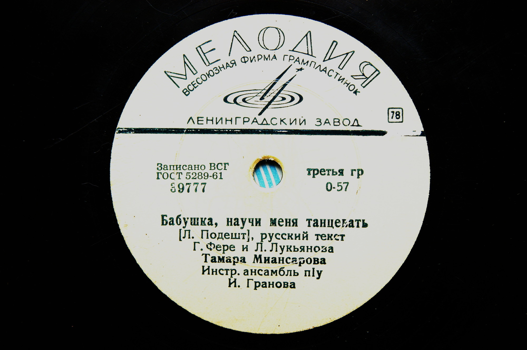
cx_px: 264
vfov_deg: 25.7
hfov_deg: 37.9
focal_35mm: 52
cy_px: 175
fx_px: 768
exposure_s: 1/60
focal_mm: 35
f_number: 4.5
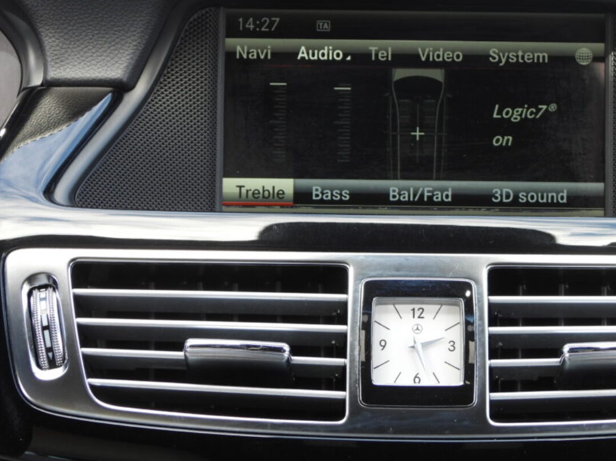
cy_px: 200
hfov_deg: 20.2
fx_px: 1726
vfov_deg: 15.2
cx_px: 403
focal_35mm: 97
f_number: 3.5
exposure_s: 1/80
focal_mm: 11.7
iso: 100
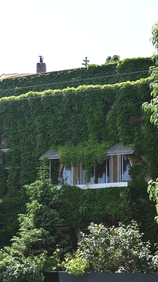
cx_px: 64
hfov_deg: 13.8
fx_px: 652
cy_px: 142
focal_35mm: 88
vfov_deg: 24.3
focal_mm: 55
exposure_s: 1/200
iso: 110
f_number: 5.6
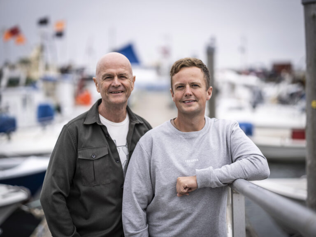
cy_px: 118
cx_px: 158
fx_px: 575
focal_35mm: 63
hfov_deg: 30.7
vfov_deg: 23.3
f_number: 1.7
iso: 100
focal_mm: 80
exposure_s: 1/850
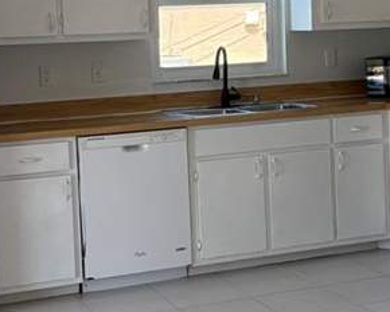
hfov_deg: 22.2
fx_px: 993
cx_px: 221
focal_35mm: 86
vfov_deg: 17.8
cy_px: 116
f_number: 1.78
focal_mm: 6.76
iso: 125
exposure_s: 1/243
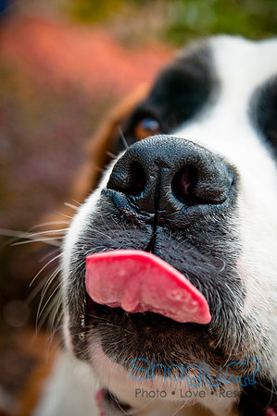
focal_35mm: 75
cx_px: 138
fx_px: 868
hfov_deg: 18.1
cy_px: 208
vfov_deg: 27.0
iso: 400
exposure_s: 1/640
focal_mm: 50
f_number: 3.2
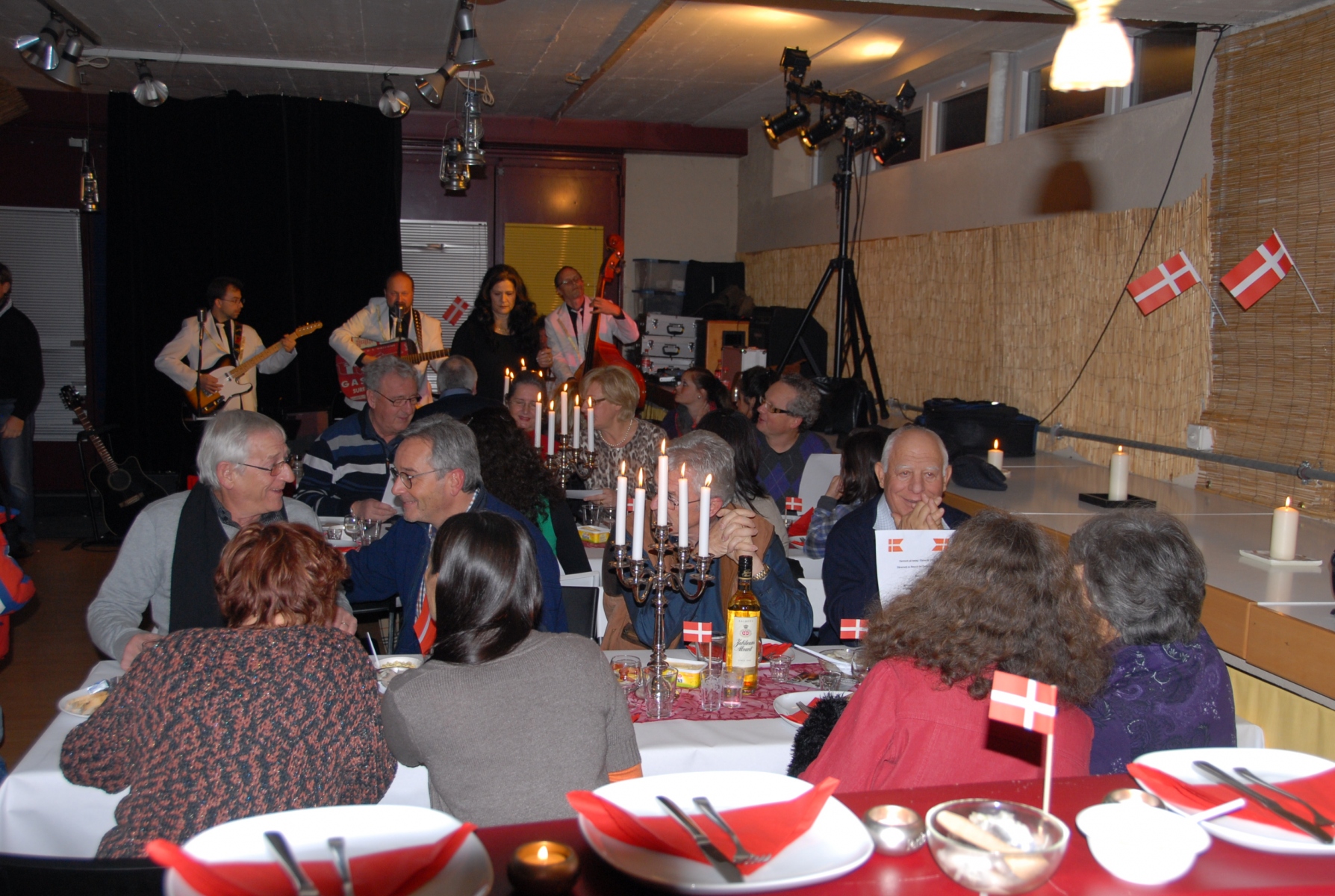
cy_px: 448
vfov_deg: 37.0
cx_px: 668
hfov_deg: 53.0
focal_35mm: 36
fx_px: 1338
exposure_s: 1/60
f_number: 3.8
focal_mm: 24
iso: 320
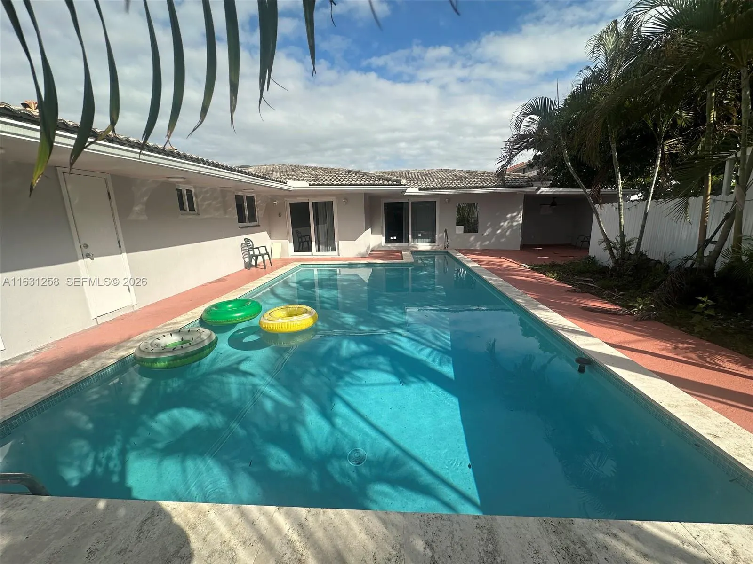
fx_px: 305
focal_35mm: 14
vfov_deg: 85.7
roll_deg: +1.2
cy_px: 282
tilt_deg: -12.4
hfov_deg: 102.1
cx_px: 376
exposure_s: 1/2353
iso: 50
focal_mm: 2.22
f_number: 2.2
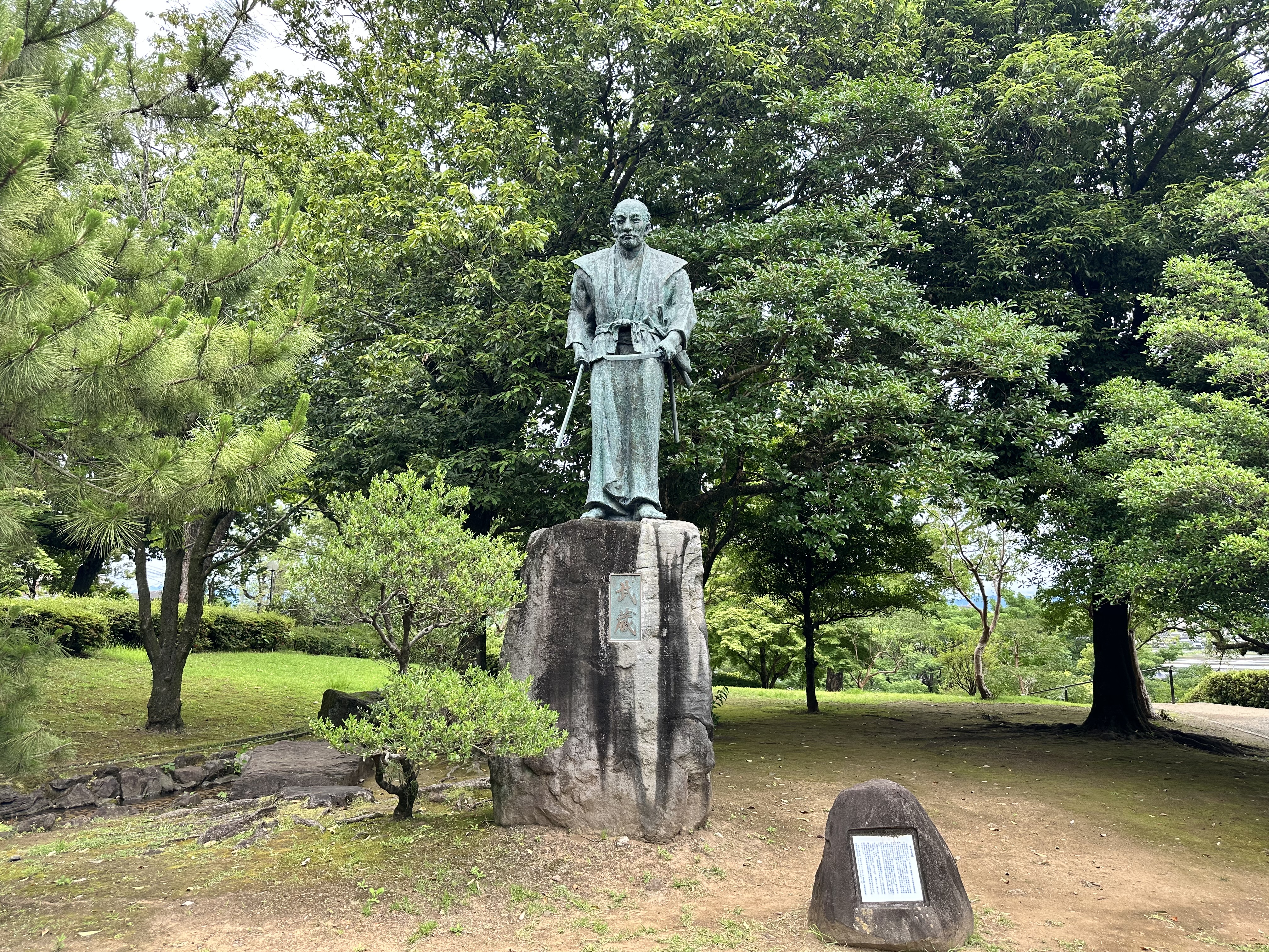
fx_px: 880
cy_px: 476
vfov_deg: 56.8
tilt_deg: +8.4
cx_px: 634
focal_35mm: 24
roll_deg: +0.2
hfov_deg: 71.6
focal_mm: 6.86
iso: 80
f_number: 1.78
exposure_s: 1/734
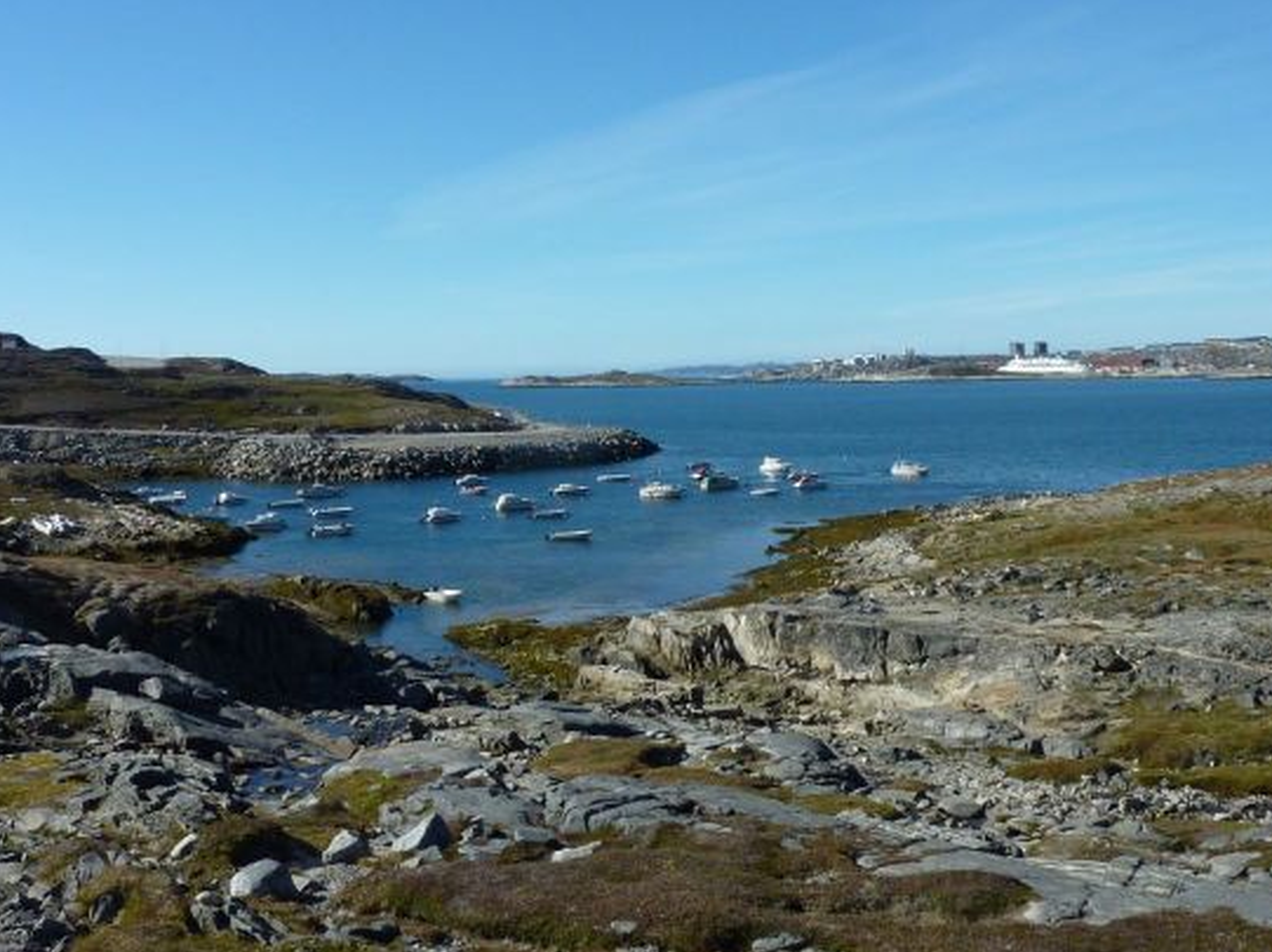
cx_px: 668
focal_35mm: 37
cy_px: 324
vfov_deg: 38.2
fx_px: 1359
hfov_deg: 50.1
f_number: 5
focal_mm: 4.1
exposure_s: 1/500
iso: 80
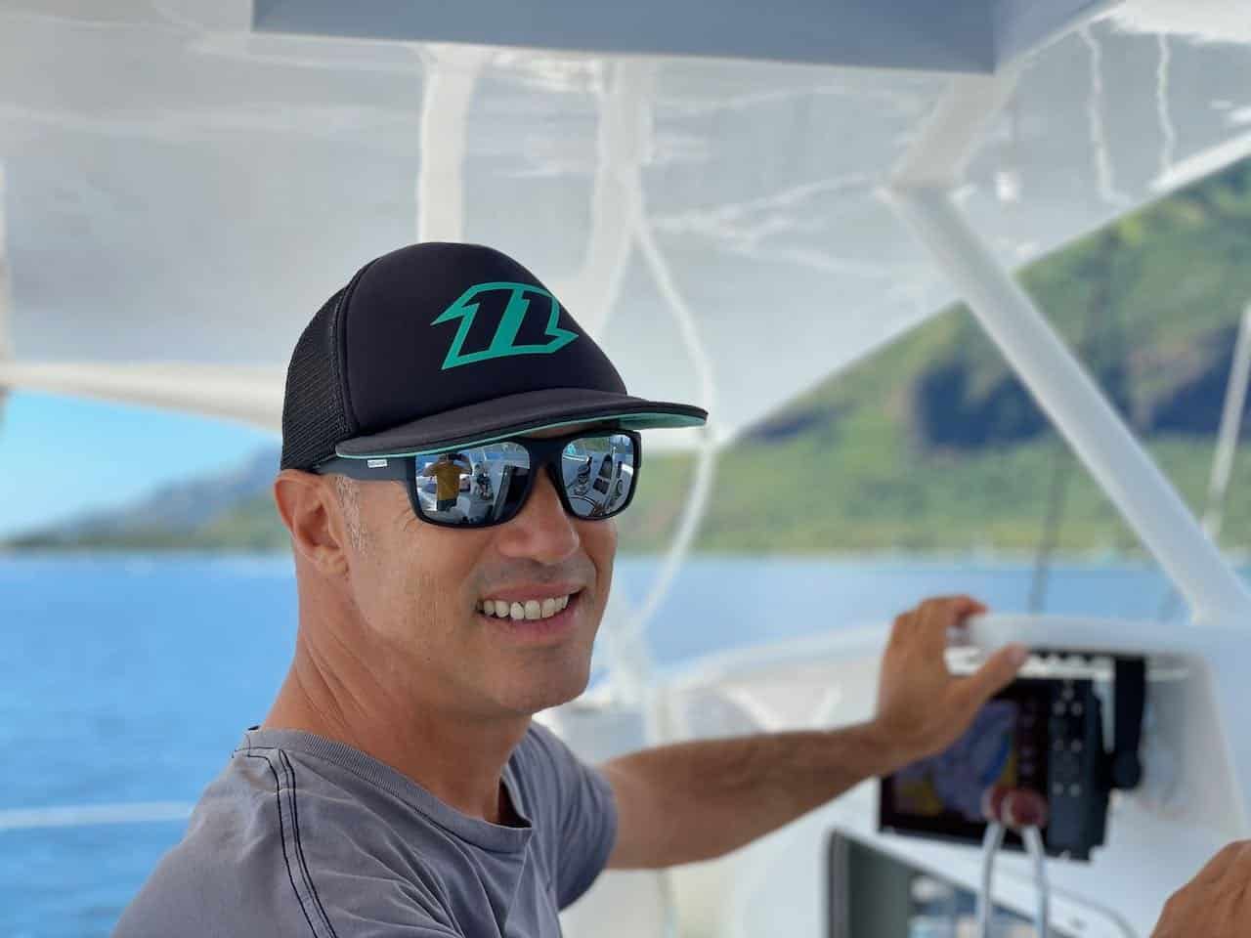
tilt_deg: +2.7
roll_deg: -1.3
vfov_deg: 28.0
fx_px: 1879
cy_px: 469
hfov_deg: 36.8
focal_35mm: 52
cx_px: 626
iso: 25
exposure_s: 1/585
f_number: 2
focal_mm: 6
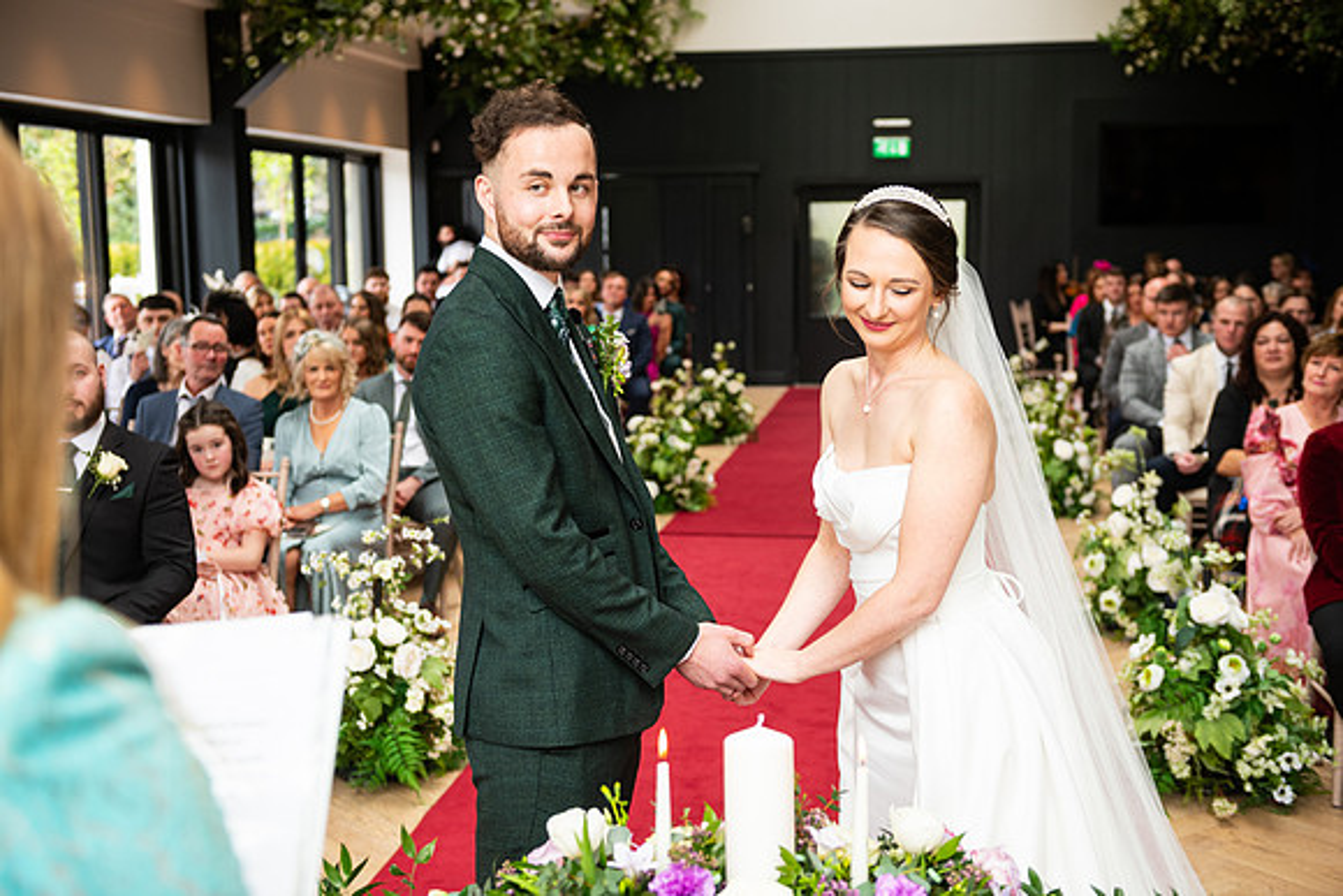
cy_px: 448
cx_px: 672
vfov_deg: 29.9
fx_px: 1679
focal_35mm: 45
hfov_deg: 43.6
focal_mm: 45
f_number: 3.5
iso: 400
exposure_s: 1/200
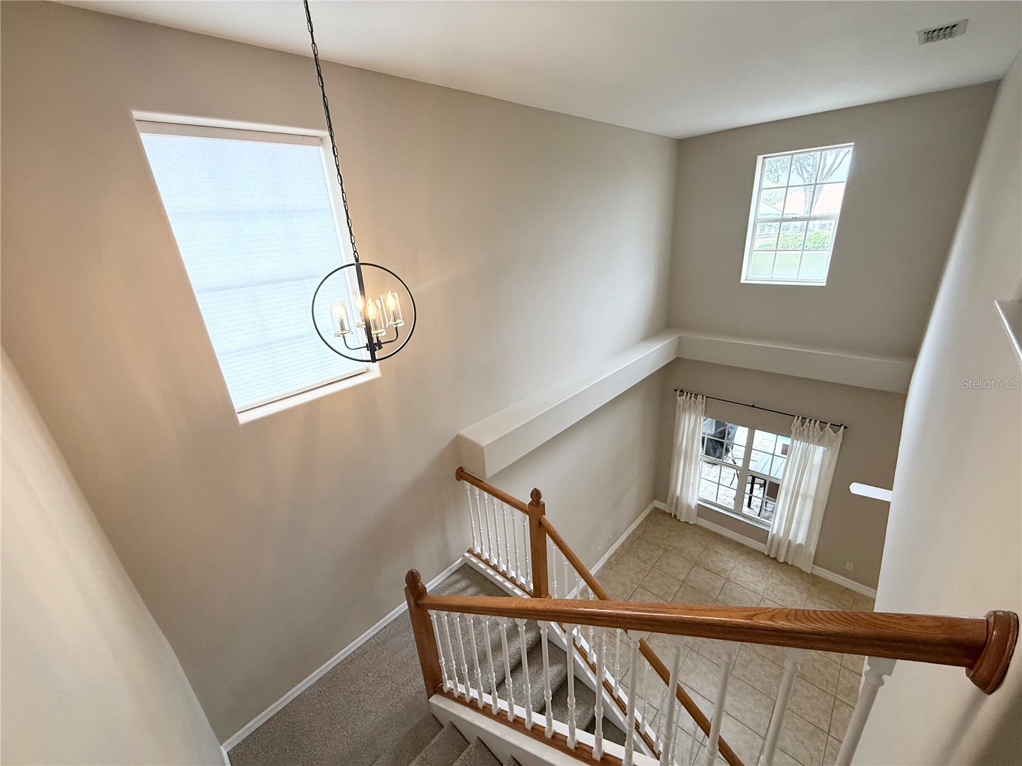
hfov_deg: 102.1
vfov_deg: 85.7
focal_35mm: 14
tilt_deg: -20.2
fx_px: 413
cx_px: 511
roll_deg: +4.0
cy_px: 383
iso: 160
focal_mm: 2.22
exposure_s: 1/120
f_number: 2.2
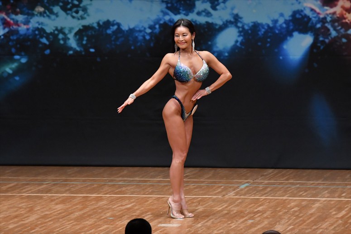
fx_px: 2777
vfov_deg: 4.8
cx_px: 176
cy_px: 117
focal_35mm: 285
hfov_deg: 7.2
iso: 5000
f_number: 5.6
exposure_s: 1/400
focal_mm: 190
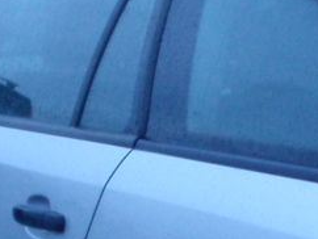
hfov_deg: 13.0
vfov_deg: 9.9
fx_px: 1361
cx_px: 388
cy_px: 286
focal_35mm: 148
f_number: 3.5
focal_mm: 5
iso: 200
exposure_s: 1/15
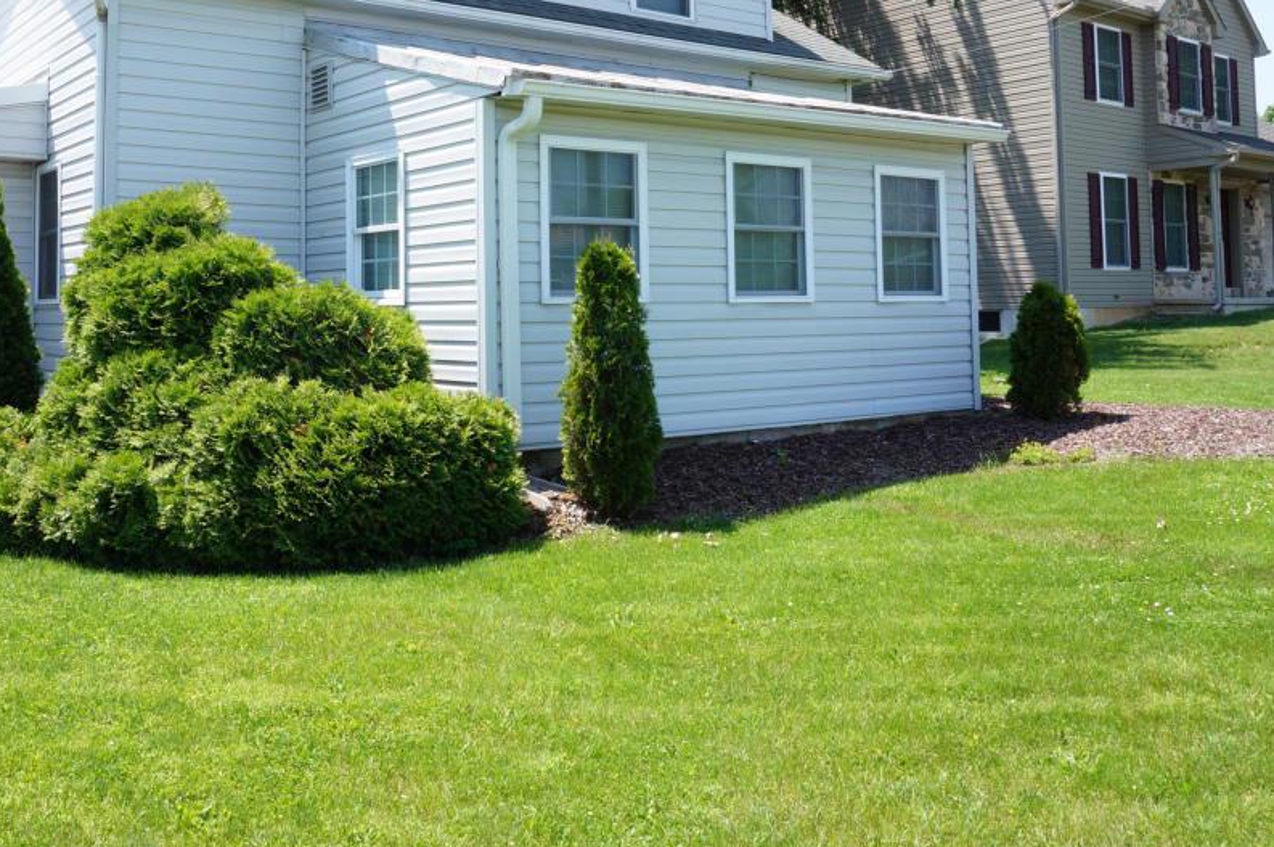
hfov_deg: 53.7
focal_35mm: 35
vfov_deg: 37.1
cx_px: 459
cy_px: 243
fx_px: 1237
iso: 200
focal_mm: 16
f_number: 13
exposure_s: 1/80
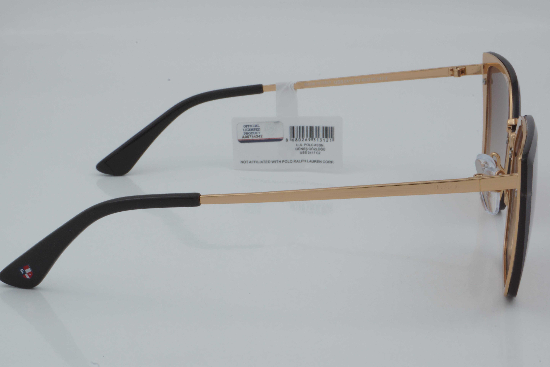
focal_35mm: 76
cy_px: 185
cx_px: 271
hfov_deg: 26.7
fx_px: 1161
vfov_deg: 17.9
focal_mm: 50
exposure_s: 1/4
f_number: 32
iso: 100
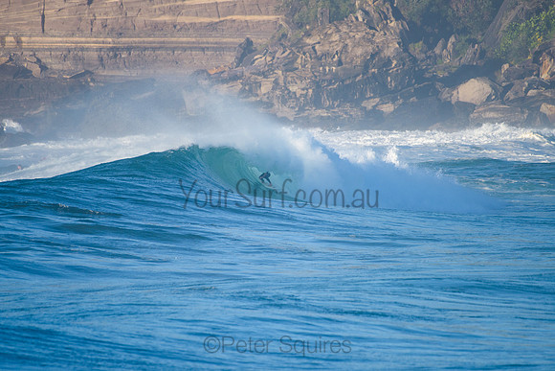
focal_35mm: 613
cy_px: 182
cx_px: 282
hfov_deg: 3.4
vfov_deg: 2.2
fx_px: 9449
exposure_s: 1/1600
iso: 320
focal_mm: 500
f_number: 5.6
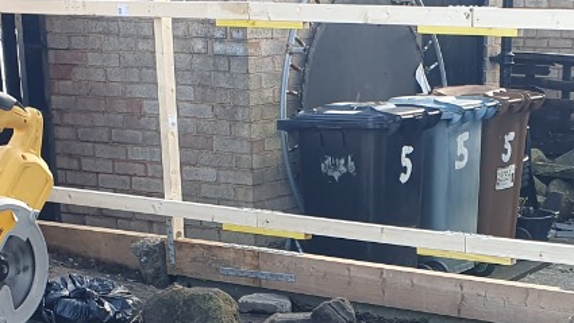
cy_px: 401
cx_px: 469
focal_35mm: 80
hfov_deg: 26.0
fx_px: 1218
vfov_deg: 14.6
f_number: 2.4
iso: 50
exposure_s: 1/100
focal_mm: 4.32
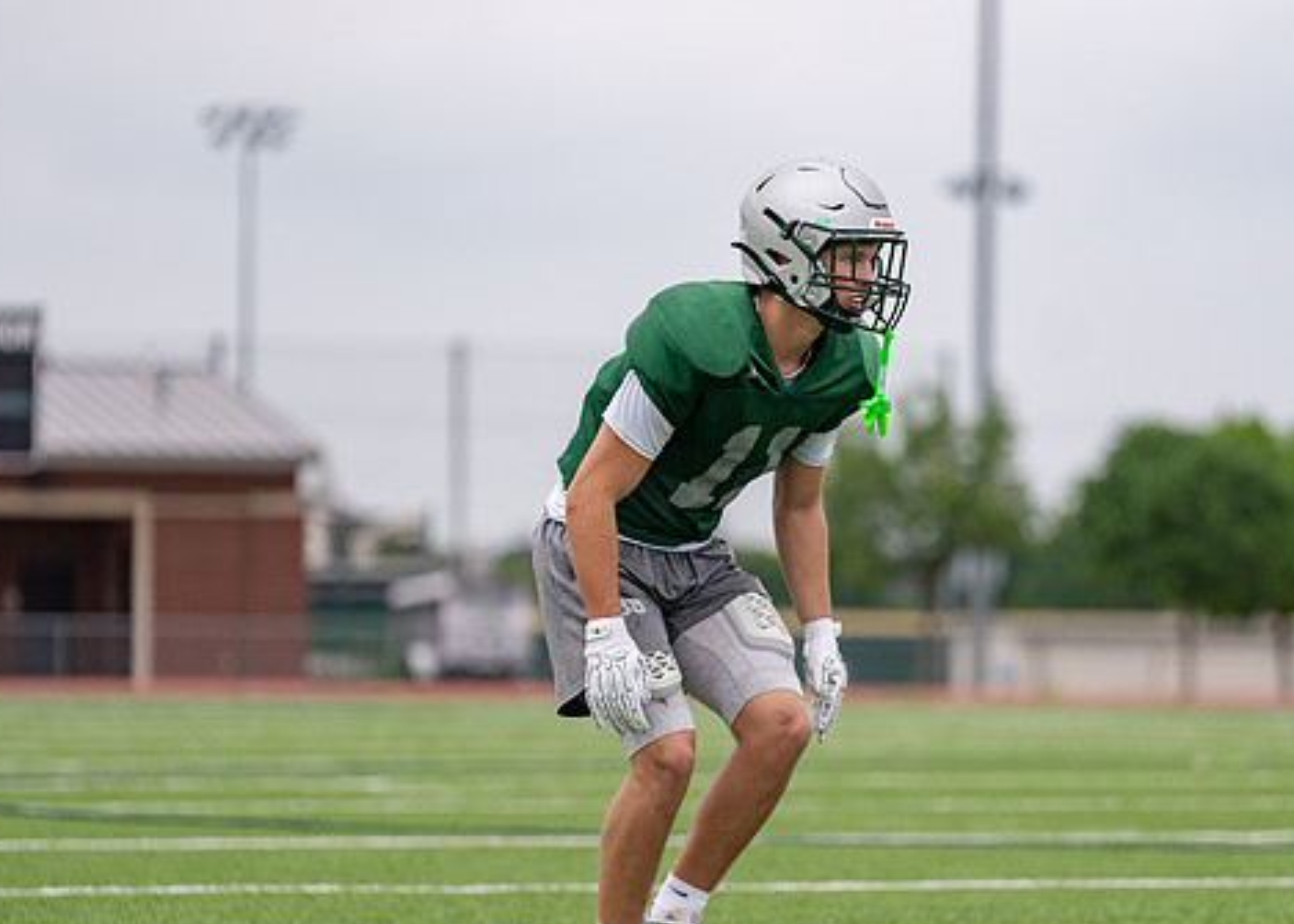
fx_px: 8085
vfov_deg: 6.5
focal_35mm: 220
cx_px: 752
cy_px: 561
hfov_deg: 9.1
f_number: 2.8
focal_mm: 163
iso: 160
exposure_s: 1/2500
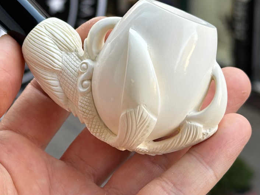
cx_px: 65
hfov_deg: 22.3
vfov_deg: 16.9
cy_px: 55
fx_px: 654
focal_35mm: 87
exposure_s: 1/241
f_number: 1.78
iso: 50
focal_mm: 6.86
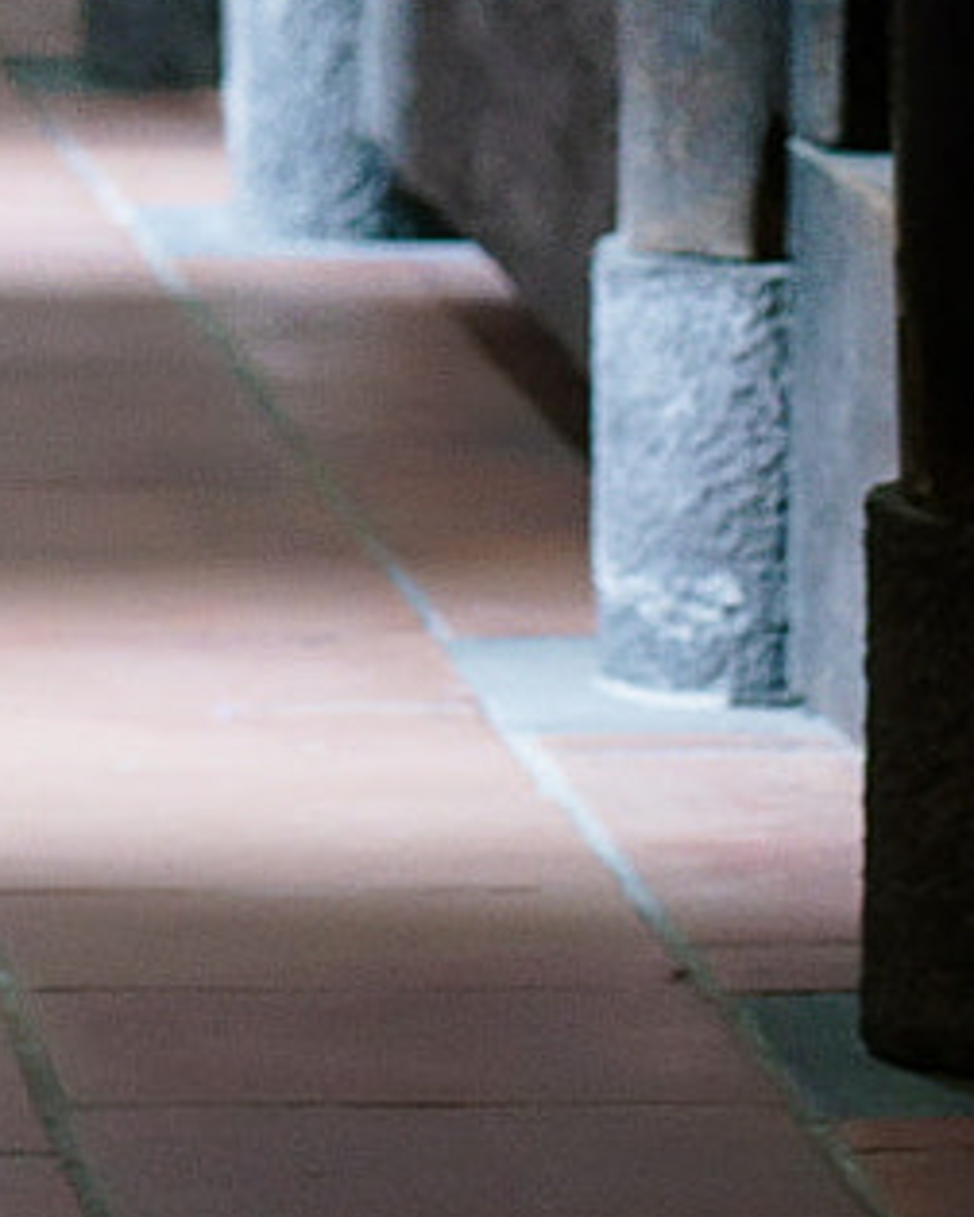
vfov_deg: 4.7
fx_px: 14593
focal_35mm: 405
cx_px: -611
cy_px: -1109
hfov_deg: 3.8
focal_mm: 85
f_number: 5.6
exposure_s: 1/15
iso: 2000
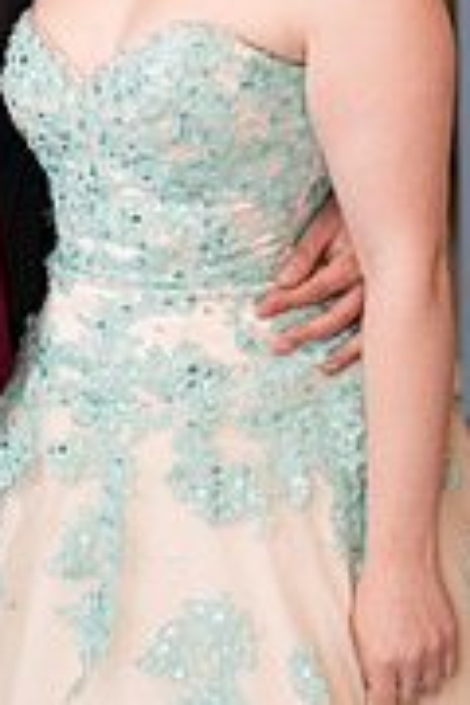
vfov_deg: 16.1
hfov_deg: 10.8
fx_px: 2448
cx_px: -55
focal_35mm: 125
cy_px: -8
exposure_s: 1/125
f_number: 2.8
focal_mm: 50
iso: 400
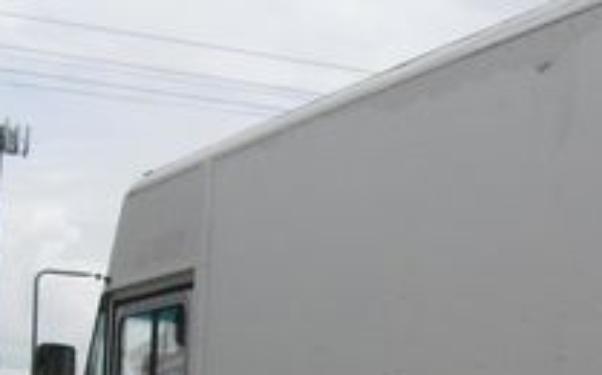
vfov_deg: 10.8
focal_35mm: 117
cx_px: 660
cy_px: 554
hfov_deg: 17.3
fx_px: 1917
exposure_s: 1/200
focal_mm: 6.3
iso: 80
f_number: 7.8
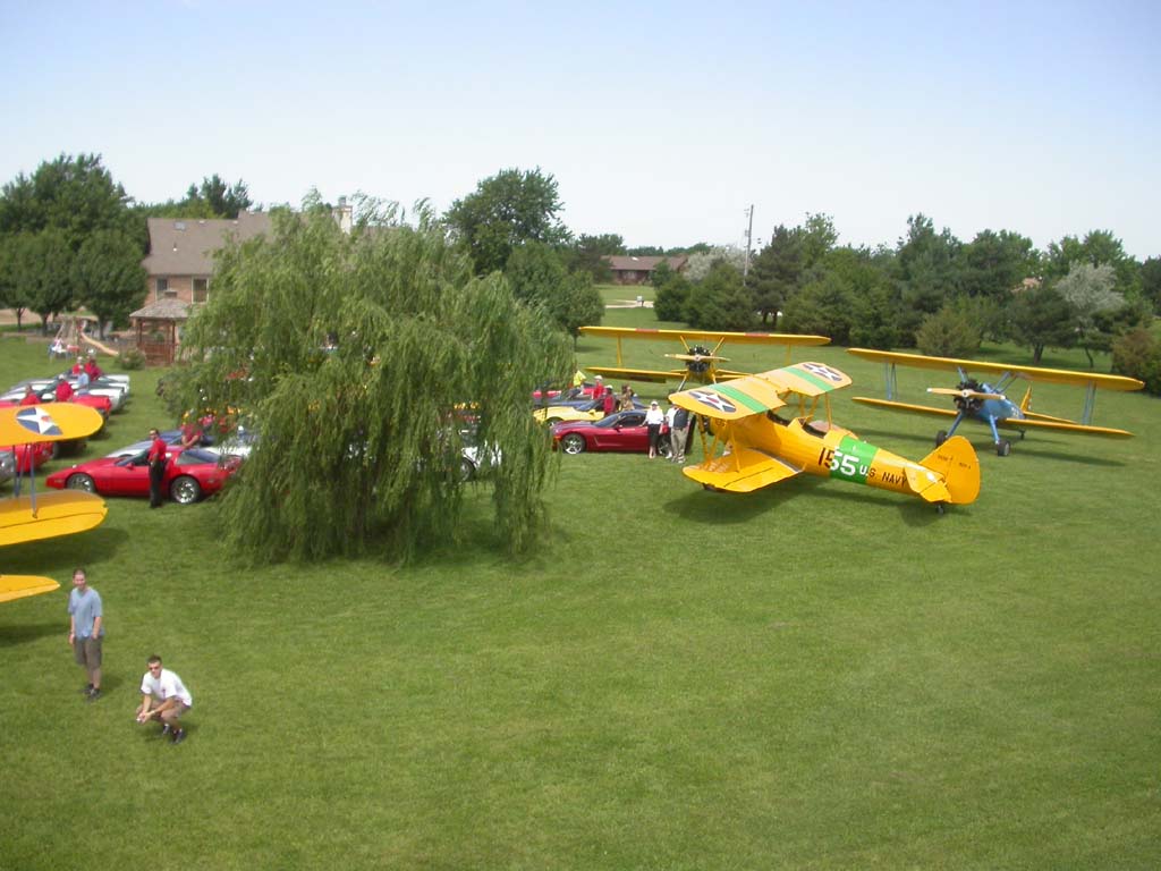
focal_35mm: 38
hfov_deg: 49.0
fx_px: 1274
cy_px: 436
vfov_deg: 37.7
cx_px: 580
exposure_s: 1/1000
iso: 100
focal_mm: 7.85
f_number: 2.6
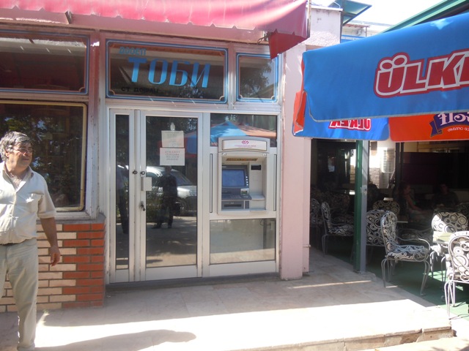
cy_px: 176
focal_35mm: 30
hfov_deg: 60.0
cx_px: 234
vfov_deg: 46.8
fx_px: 406
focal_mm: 5.4
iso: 100
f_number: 3.5
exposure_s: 1/160
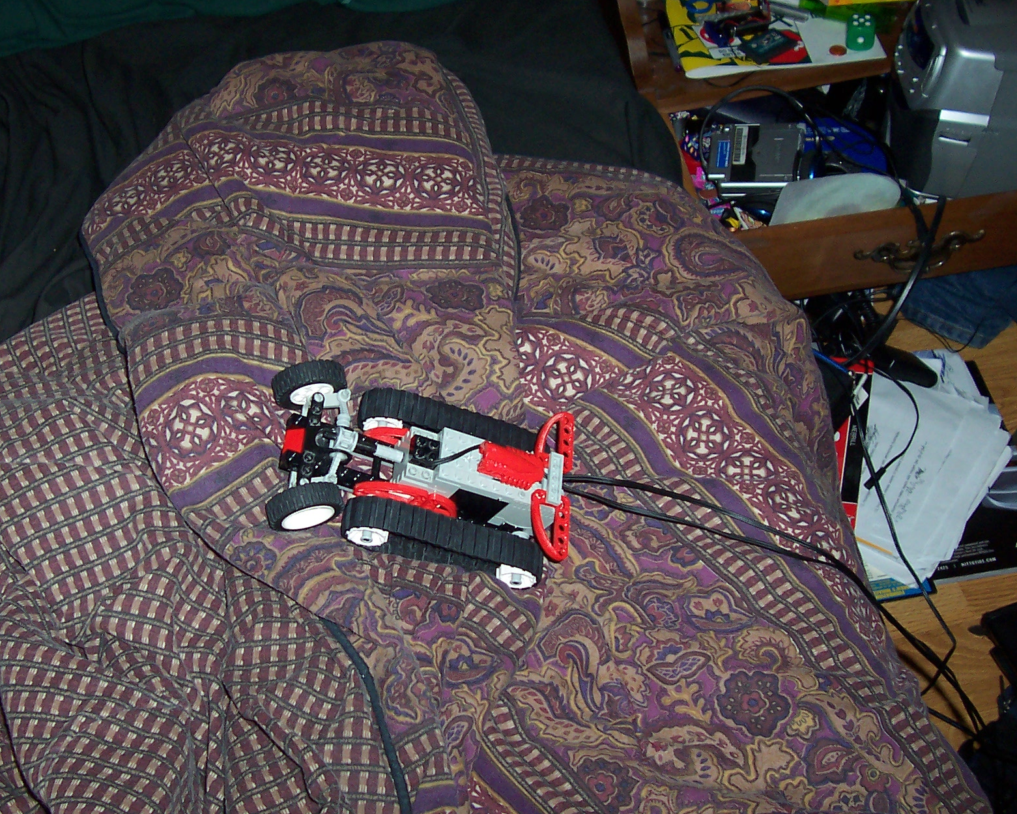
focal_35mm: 47
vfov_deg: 32.1
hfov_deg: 39.4
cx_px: 423
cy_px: 418
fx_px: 1415
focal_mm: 5.6
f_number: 2.8
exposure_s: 1/60
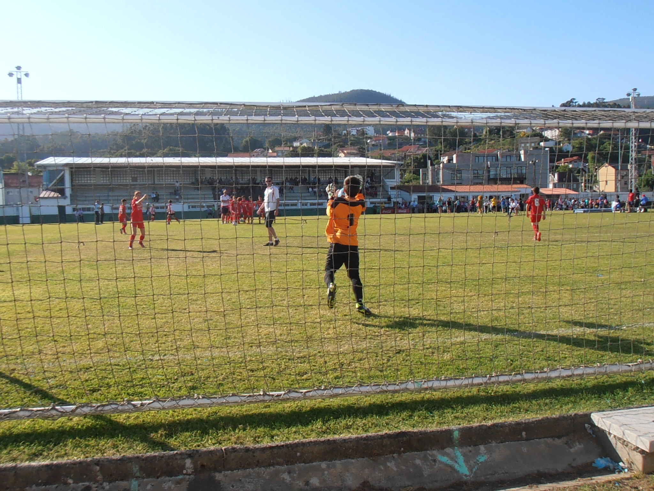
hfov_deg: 50.1
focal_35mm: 37
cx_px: 327
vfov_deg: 38.7
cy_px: 246
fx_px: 699
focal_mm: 6.61
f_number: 9.9
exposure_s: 1/320
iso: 250
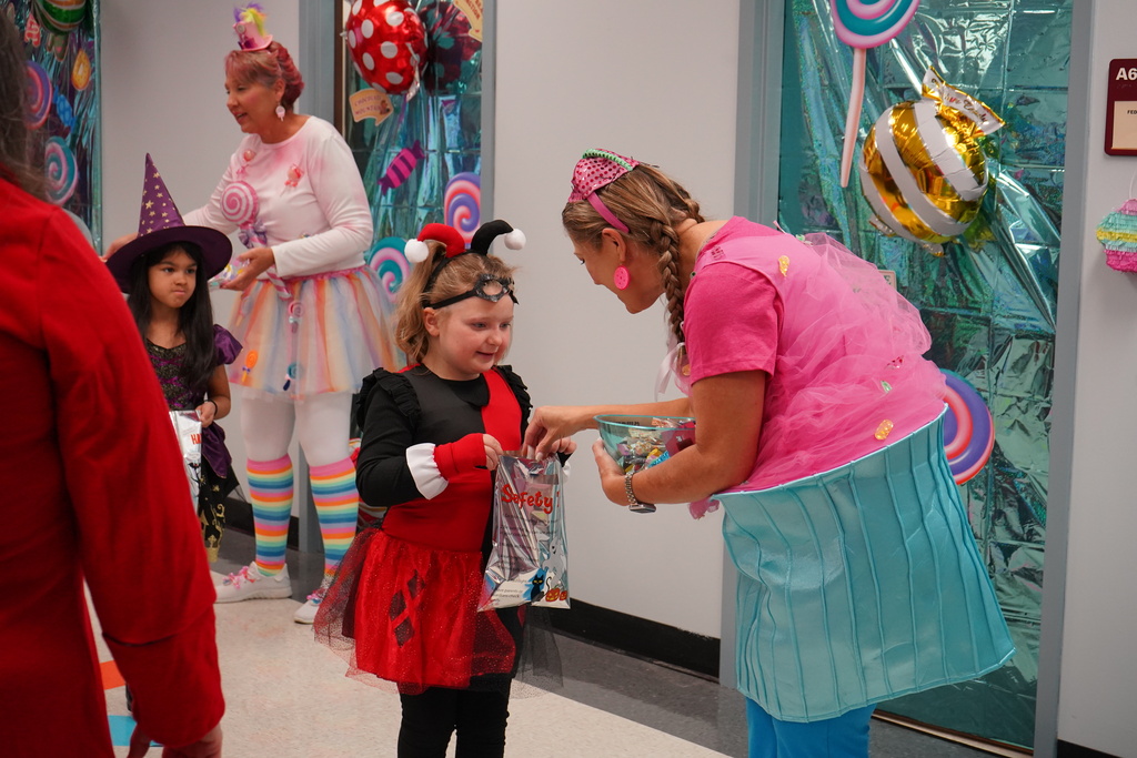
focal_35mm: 54
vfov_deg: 25.1
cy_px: 379
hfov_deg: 36.9
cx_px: 568
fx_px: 1706
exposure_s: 1/250
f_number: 6.3
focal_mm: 54
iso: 3200
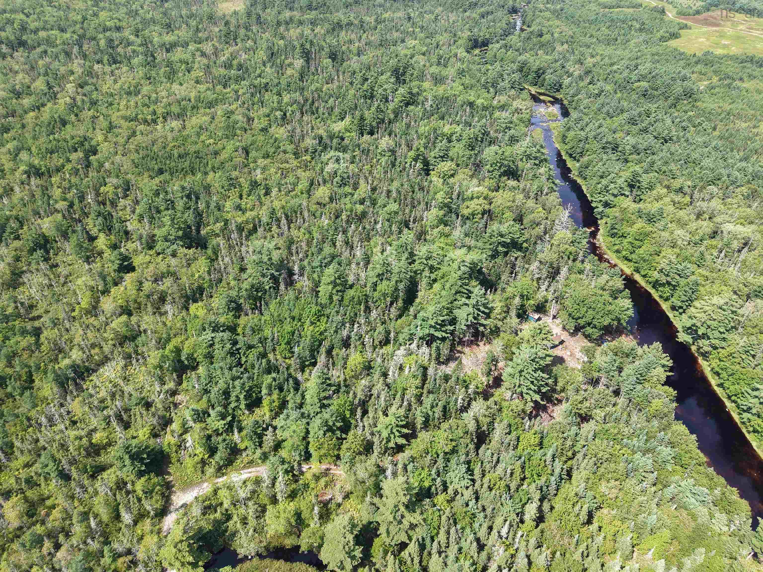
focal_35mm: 24
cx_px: 382
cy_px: 286
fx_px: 529
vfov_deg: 56.8
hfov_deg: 71.6
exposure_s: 1/1000
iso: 100
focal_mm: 8.67
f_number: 1.8
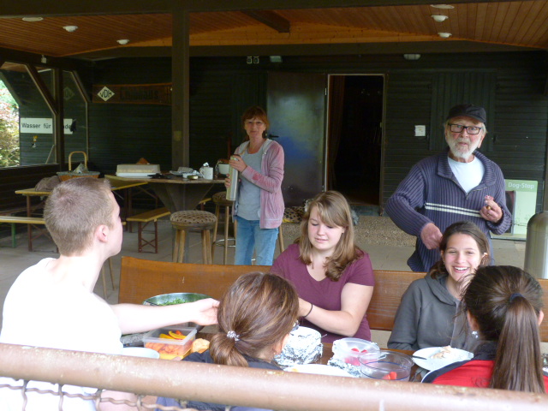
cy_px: 206
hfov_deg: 45.8
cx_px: 274
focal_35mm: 41
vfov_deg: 35.1
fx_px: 649
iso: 250
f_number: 3.2
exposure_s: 1/60
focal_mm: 7.4
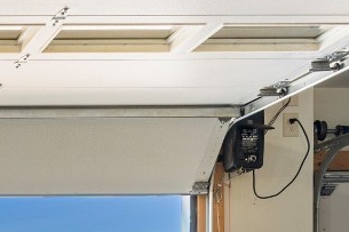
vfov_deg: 11.1
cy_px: 374
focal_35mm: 117
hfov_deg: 15.3
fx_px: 1134
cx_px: -261
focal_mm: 31
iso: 250
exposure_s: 1/30
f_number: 9
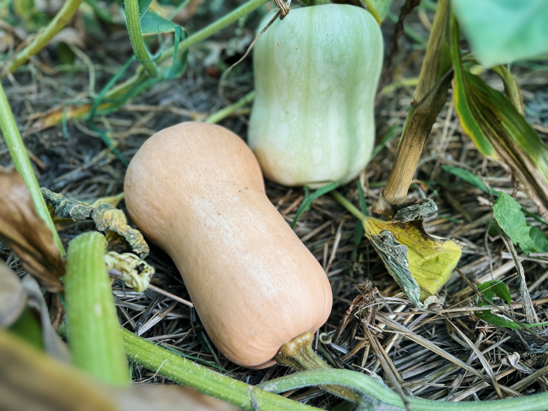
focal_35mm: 24
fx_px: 380
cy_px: 206
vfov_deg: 56.8
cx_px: 274
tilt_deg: -45.9
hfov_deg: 71.6
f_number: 1.78
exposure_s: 1/121
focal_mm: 6.76
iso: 160
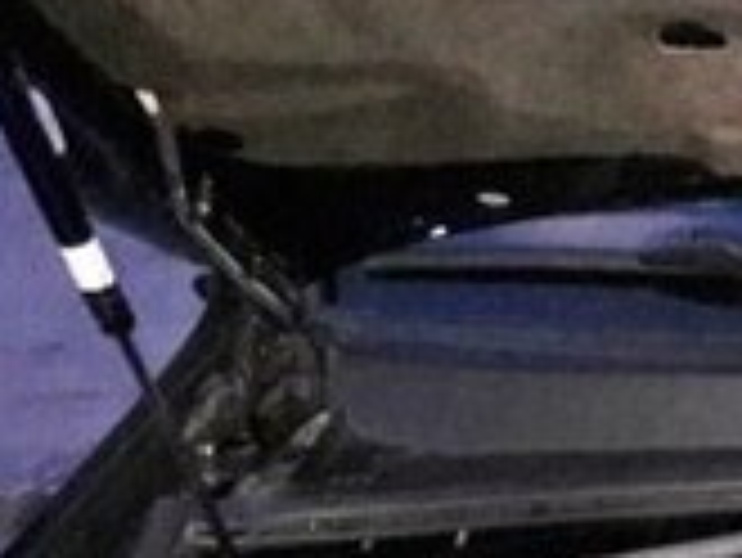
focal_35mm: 112
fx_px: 2402
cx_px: 1439
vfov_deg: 12.4
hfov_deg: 14.7
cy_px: 925
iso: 800
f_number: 1.9
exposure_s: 1/17
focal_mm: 3.7
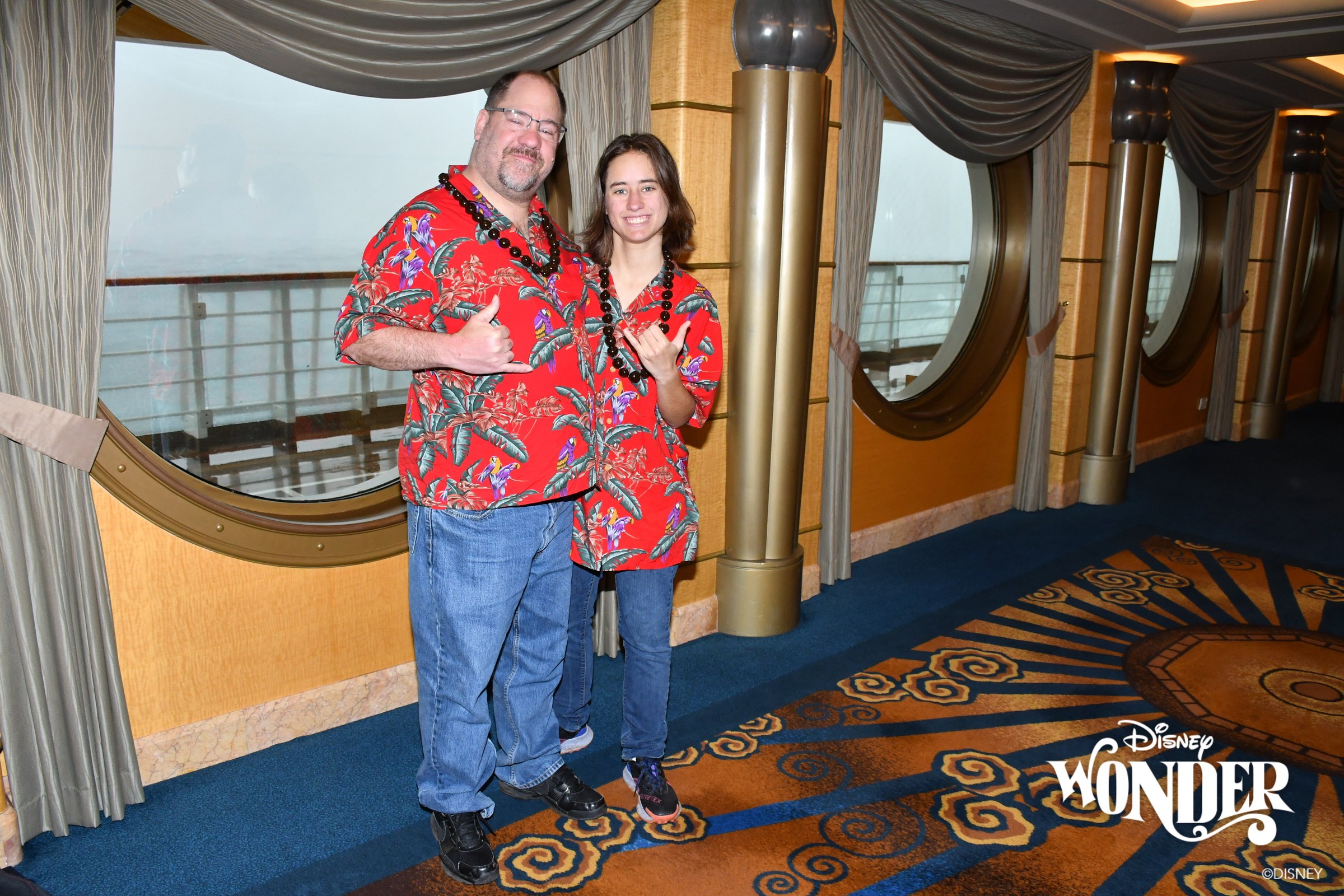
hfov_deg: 67.4
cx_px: 672
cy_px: 448
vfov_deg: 47.9
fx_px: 1008
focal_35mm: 27
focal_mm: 18
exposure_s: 1/125
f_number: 5.6
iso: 800
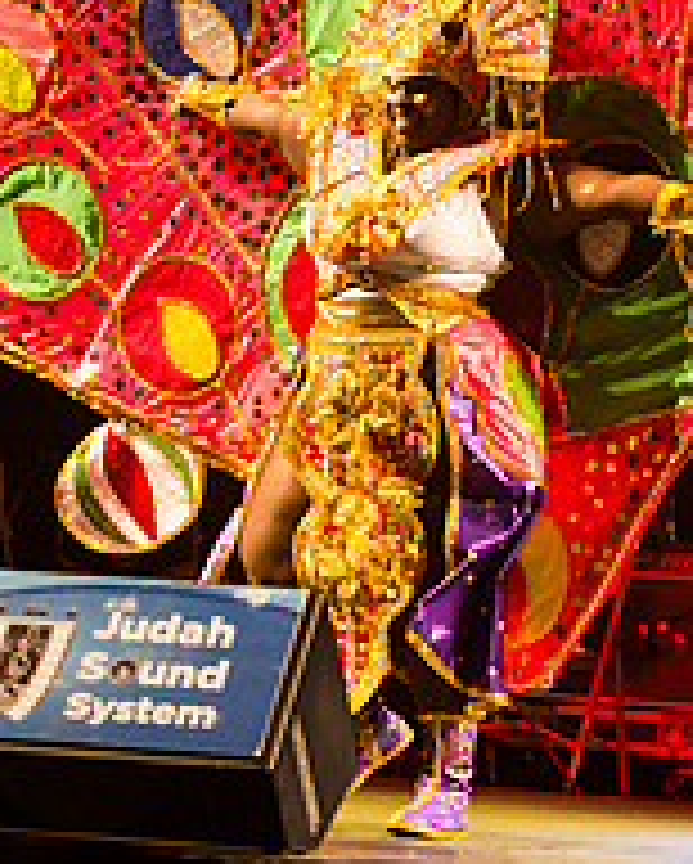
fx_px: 5068
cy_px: 216
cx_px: 396
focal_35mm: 198
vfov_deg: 9.7
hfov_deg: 7.8
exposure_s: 1/200
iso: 3200
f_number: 5.6
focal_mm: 70
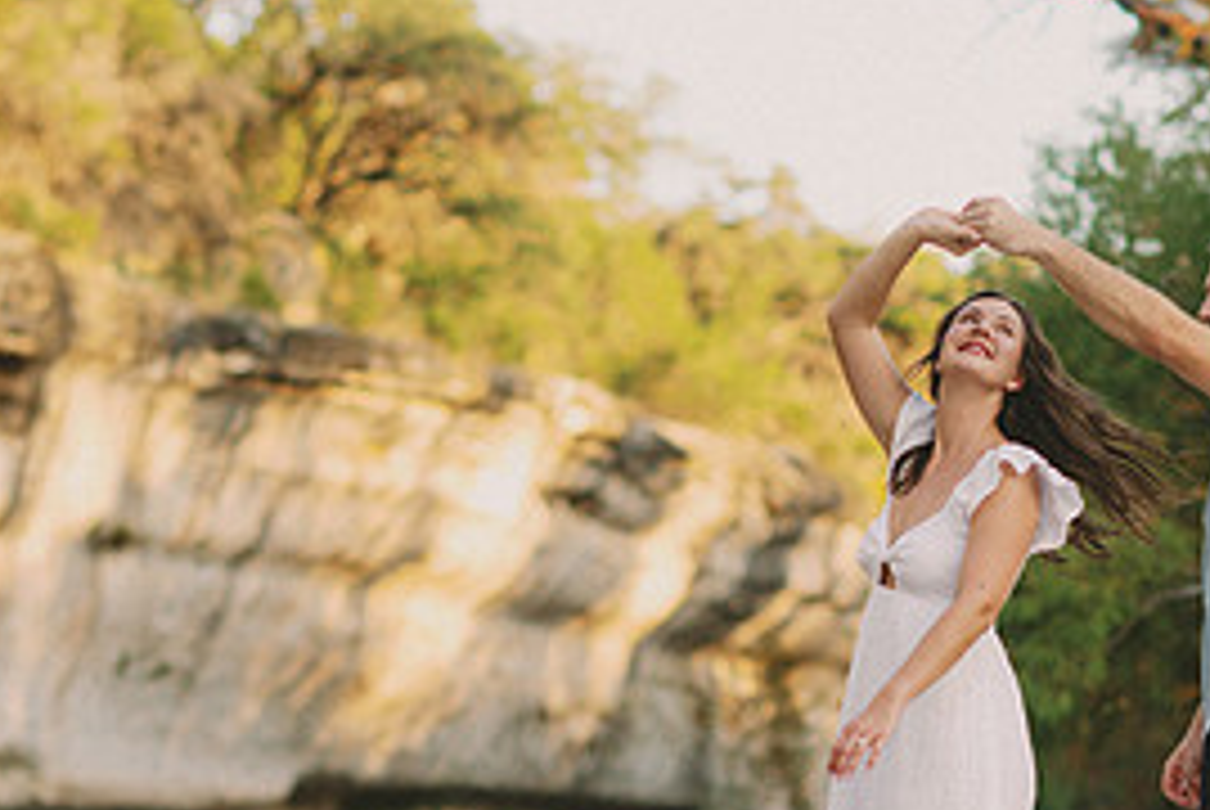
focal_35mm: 183
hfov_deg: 11.2
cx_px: 738
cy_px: 704
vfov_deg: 7.5
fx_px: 6157
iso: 125
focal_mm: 85
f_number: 2.5
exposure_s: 1/800
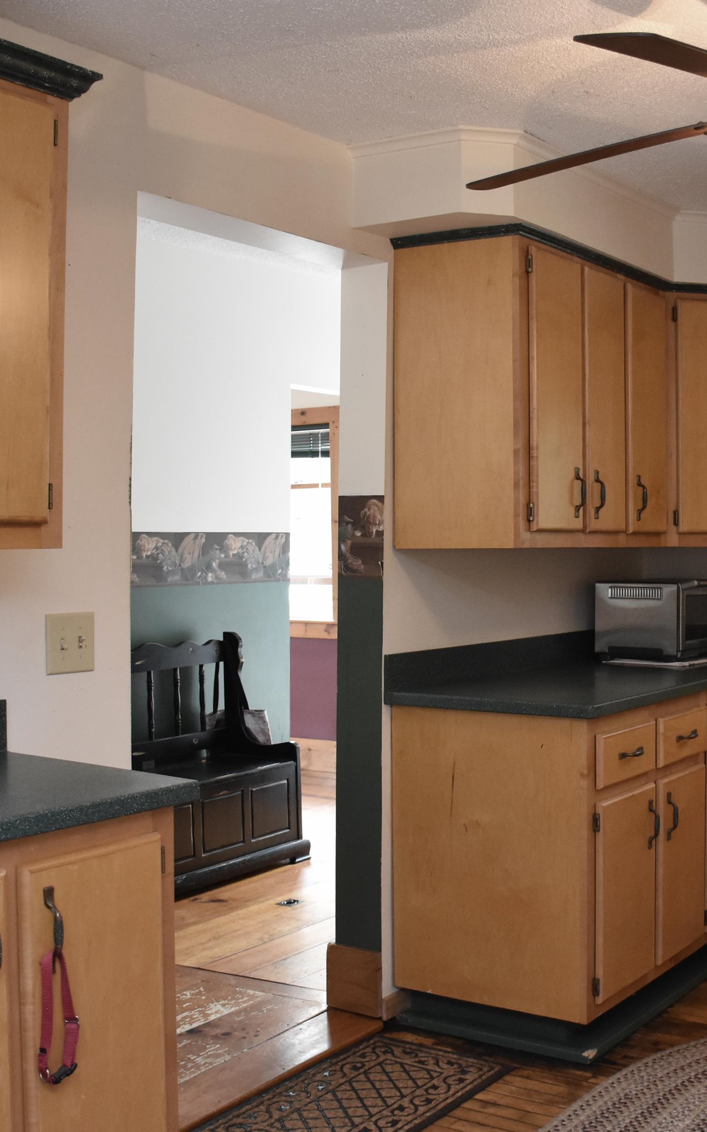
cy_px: 574
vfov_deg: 47.2
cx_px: 506
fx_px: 1295
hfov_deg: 30.2
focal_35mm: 42
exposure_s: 1/60
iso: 1800
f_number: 4
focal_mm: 18
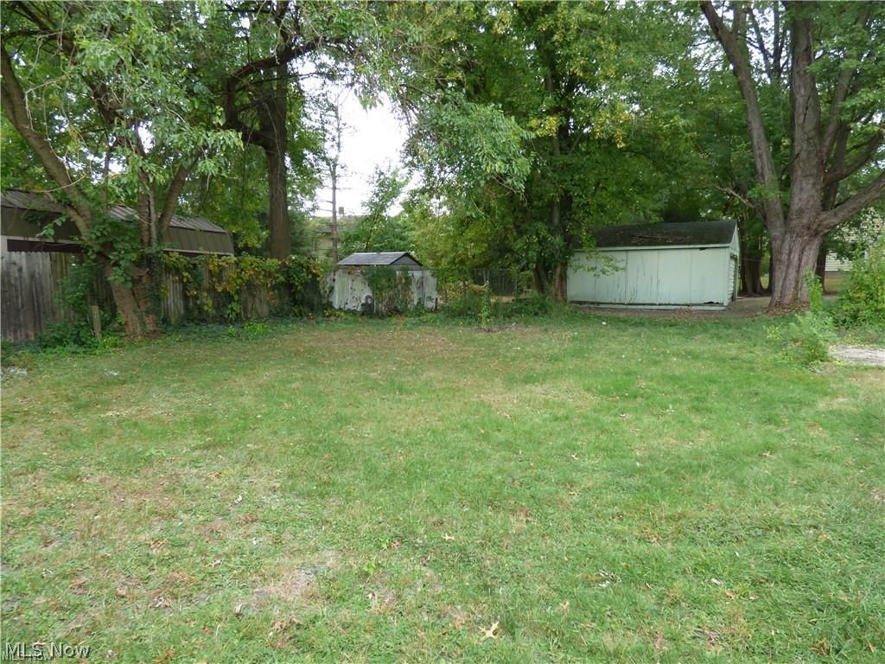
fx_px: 511
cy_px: 332
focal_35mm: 20
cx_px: 442
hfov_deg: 81.7
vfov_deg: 66.0
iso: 100
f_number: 2.8
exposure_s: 1/200
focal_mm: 3.58
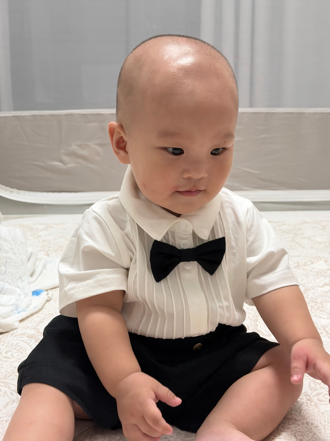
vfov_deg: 39.7
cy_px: 220
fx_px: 610
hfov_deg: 30.3
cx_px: 165
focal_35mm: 48
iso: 250
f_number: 1.78
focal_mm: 6.76
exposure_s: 1/48
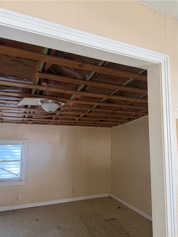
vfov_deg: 71.6
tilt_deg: +6.2
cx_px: 89
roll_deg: -1.5
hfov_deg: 56.8
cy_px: 118
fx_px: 165
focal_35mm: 24
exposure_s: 1/43
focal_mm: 6.76
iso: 800
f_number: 1.78
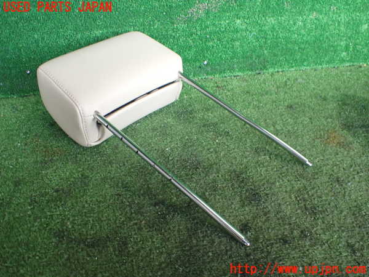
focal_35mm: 30
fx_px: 320
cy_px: 138
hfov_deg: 60.0
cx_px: 184
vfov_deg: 46.8
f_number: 2.3
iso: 500
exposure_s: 1/125
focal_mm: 5.4
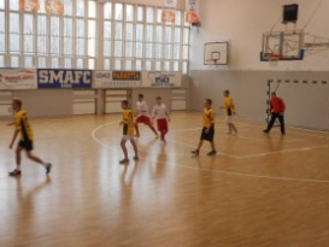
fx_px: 390
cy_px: 118
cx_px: 124
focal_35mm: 41
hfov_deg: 45.4
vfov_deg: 35.2
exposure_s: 1/30
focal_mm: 4.5
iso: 180
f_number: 3.7
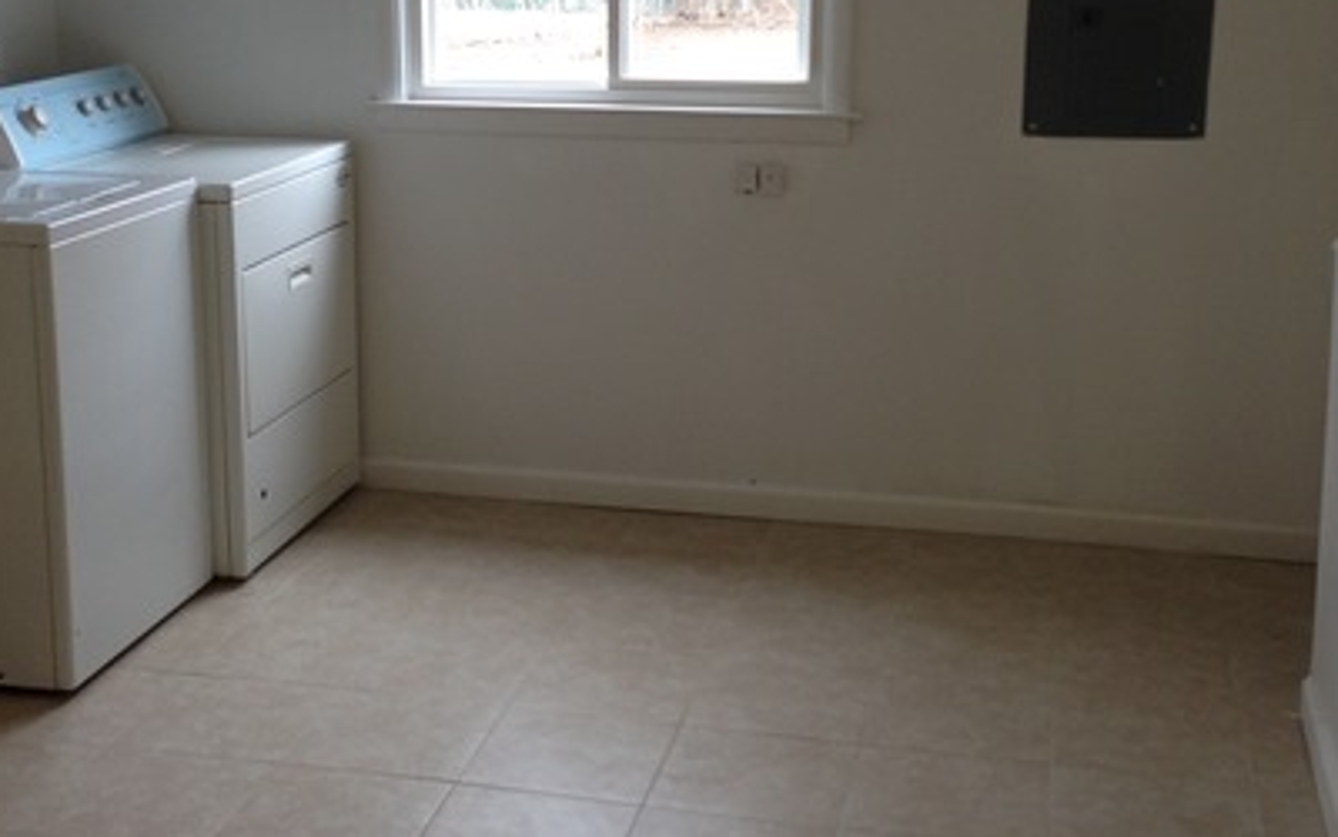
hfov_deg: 36.2
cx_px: 569
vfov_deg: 23.1
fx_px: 2042
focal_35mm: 56
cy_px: 331
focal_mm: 4.12
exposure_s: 1/60
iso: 64
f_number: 2.4
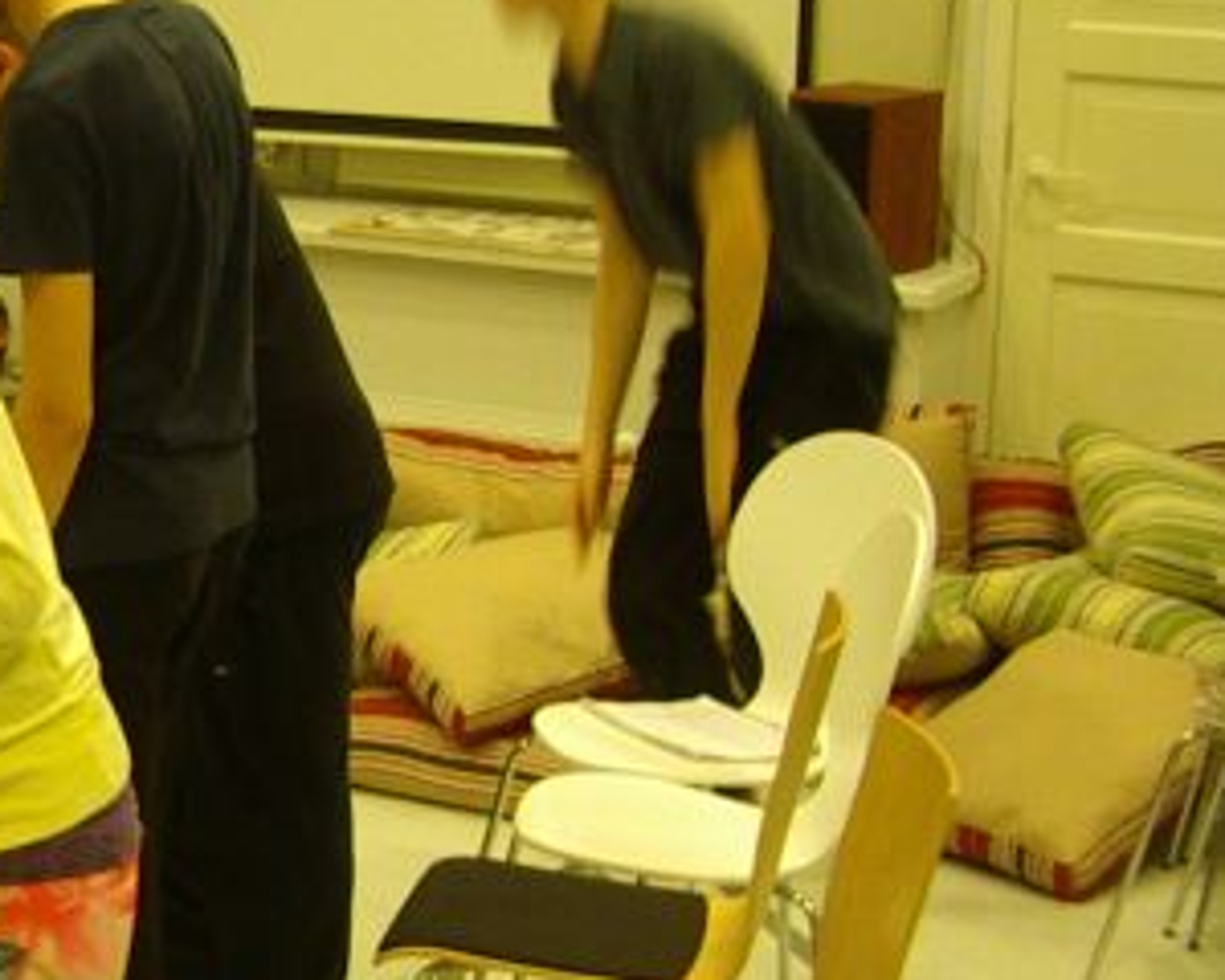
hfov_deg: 18.0
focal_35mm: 99
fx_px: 3589
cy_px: 412
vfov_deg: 15.5
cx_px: -384
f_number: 2.6
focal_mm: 5.8
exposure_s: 1/25
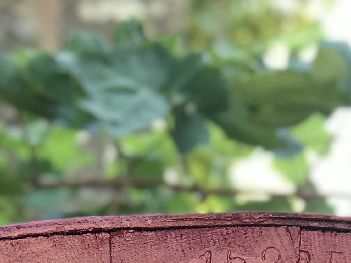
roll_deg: -1.4
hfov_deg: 9.6
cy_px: 389
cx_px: 166
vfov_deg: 7.1
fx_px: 2089
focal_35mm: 206
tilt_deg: +24.1
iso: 20
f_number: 2.8
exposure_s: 1/50
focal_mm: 6.6
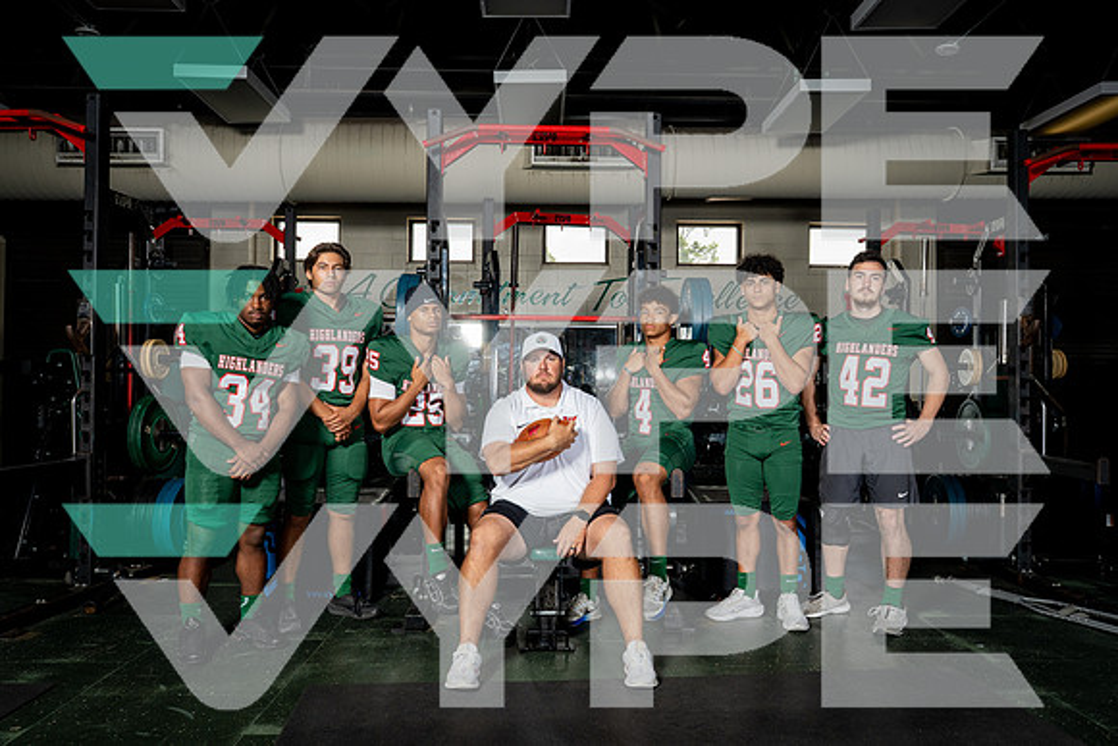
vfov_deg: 46.4
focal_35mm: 28
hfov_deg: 65.5
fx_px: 870
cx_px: 559
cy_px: 373
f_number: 8
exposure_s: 1/250
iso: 640
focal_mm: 28
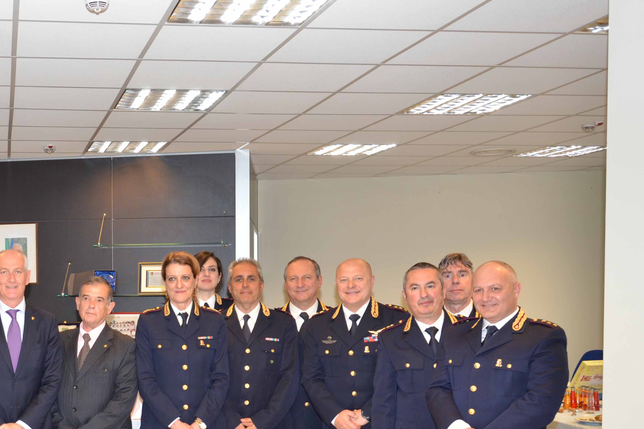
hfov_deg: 38.9
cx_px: 94
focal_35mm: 48
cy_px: 331
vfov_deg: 27.6
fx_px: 859
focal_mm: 18
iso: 400
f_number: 5.6
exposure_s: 1/60
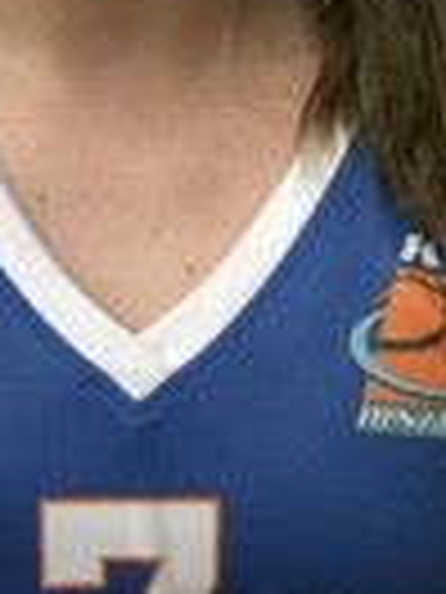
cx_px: 135
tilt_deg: -2.6
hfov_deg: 8.6
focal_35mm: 173
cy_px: -140
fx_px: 2972
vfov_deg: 11.2
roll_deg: -1.7
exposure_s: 1/50
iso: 320
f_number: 2.8
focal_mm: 6.6
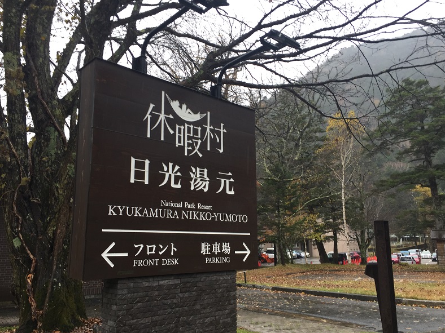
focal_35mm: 30
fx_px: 386
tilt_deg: +7.9
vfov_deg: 46.8
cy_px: 171
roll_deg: -2.0
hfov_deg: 60.0
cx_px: 225
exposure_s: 1/210
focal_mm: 4.15
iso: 32
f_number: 2.2
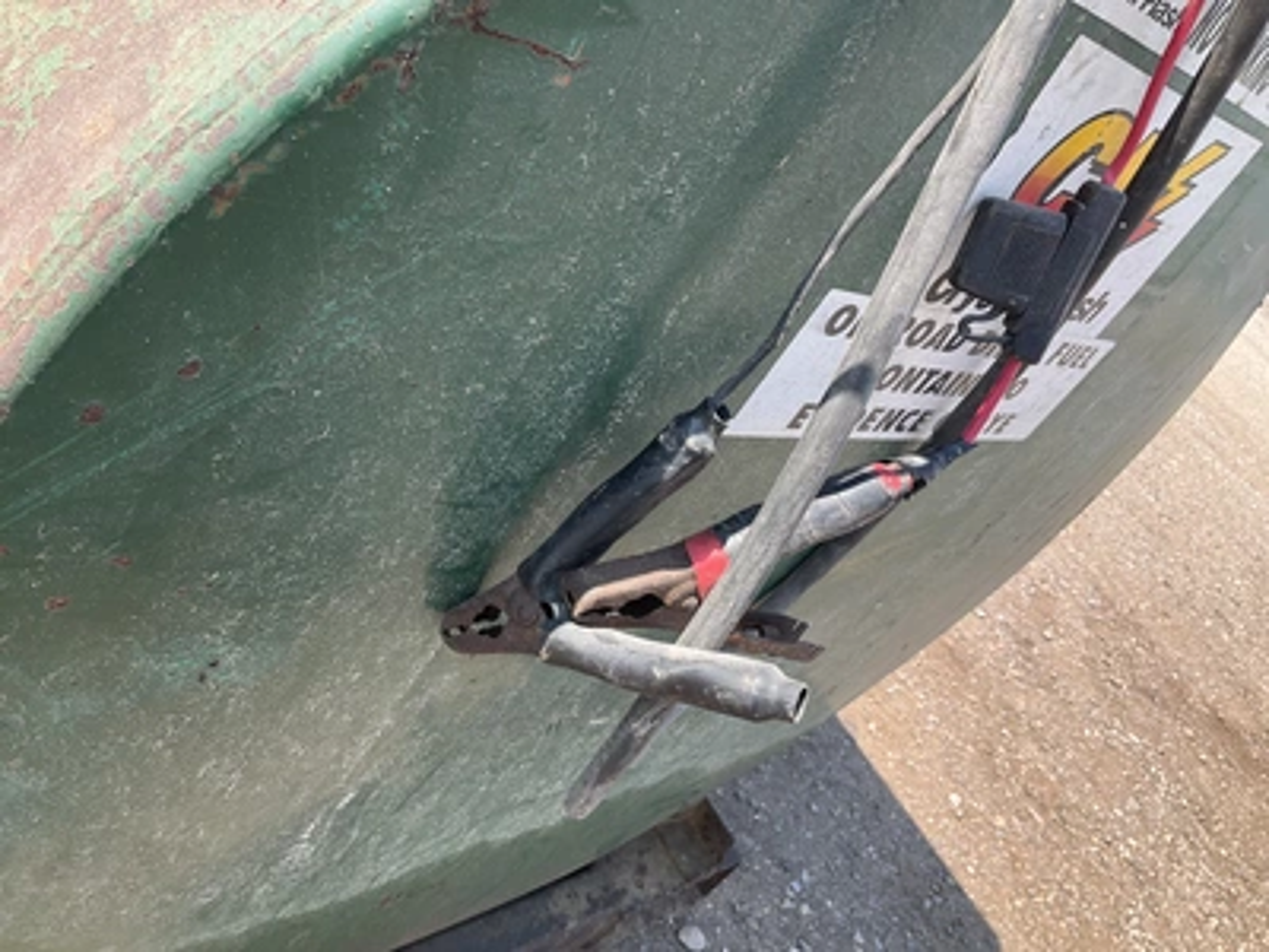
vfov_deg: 48.2
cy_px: 476
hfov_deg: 61.7
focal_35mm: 29
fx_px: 1063
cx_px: 634
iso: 25
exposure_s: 1/509
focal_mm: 3
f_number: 1.8
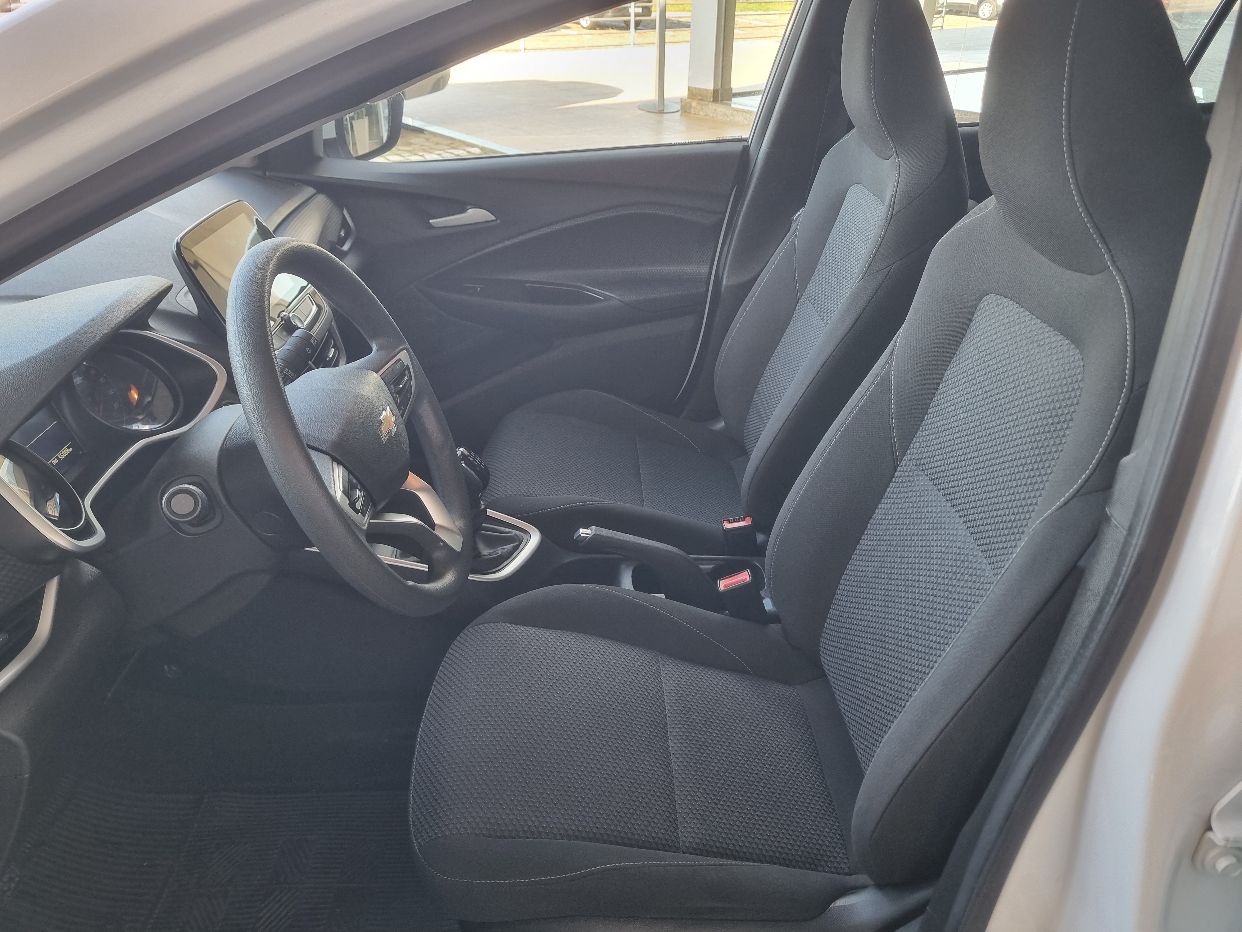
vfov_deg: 53.1
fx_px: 933
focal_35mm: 26
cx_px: 621
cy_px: 466
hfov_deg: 67.3
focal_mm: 5.4
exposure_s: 1/120
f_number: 1.8
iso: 160
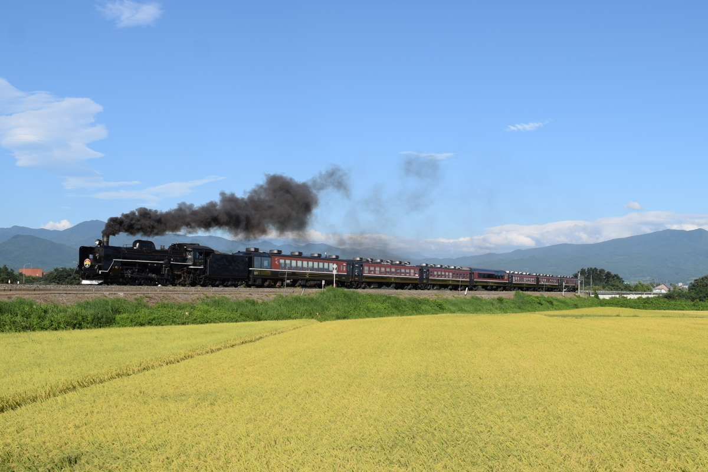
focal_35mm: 32
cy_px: 236
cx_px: 354
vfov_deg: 41.7
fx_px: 619
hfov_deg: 59.5
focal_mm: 21
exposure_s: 1/800
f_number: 7.1
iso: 160
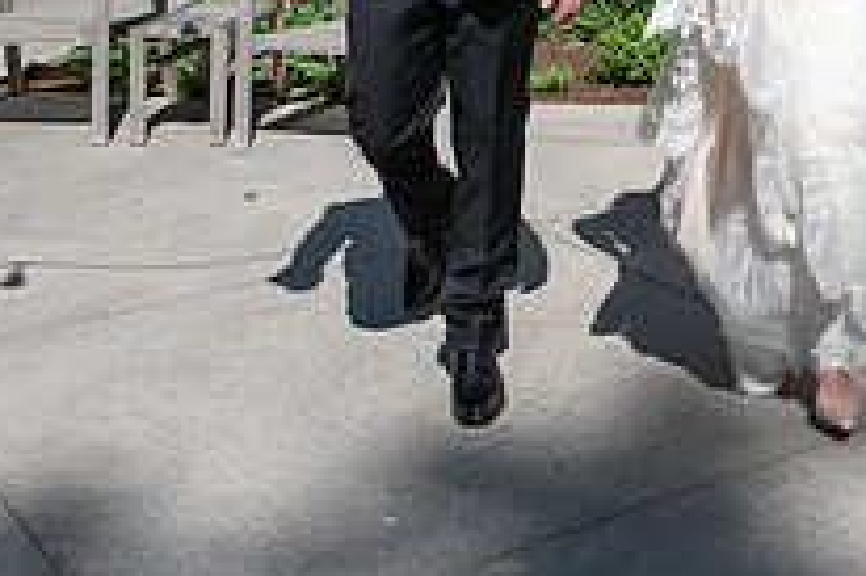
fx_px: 1851
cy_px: -77
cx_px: 796
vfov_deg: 17.1
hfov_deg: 25.4
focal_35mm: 77
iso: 100
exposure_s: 1/200
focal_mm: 26
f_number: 11
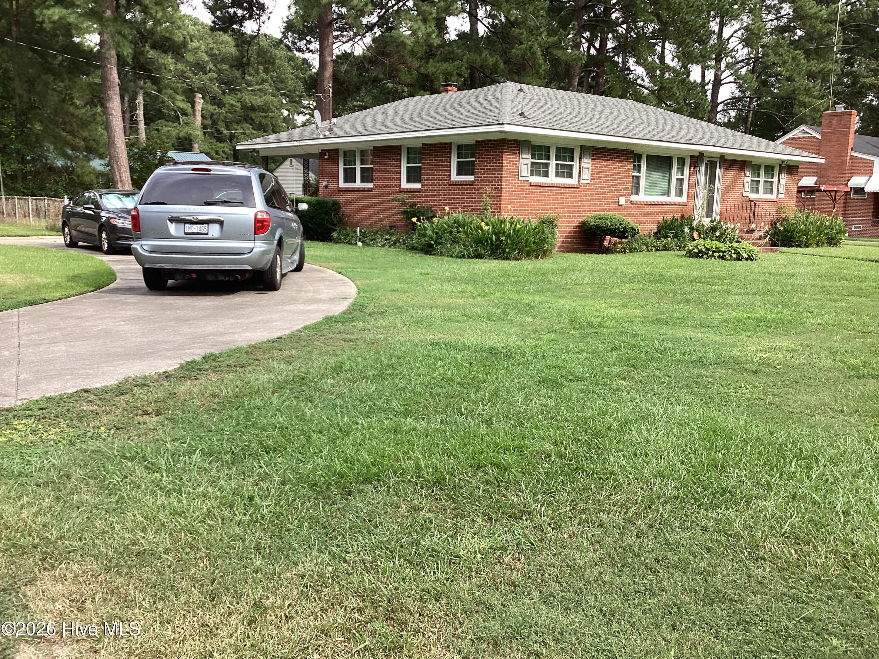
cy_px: 330
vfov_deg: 45.4
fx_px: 787
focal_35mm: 31
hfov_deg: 58.4
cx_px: 440
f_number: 2.4
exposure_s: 1/259
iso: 25
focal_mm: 3.3
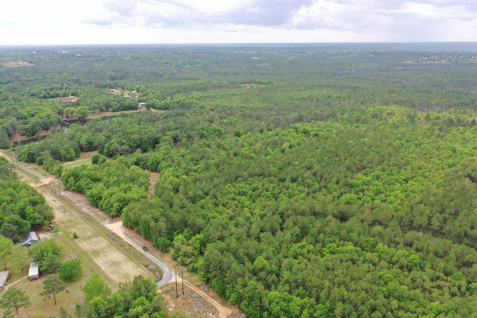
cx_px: 238
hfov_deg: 65.5
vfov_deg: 46.4
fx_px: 371
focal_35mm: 28
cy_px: 159
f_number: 5
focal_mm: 10.26
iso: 100
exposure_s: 1/200
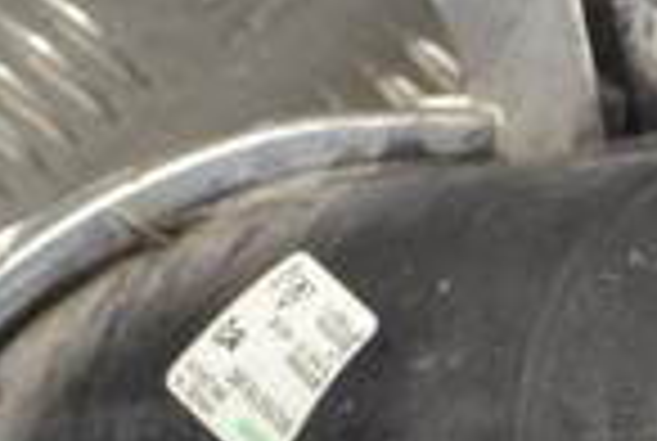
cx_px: 616
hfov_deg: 8.3
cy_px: 382
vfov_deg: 5.6
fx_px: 4499
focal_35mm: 246
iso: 400
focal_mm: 40
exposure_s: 1/100
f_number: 5.3
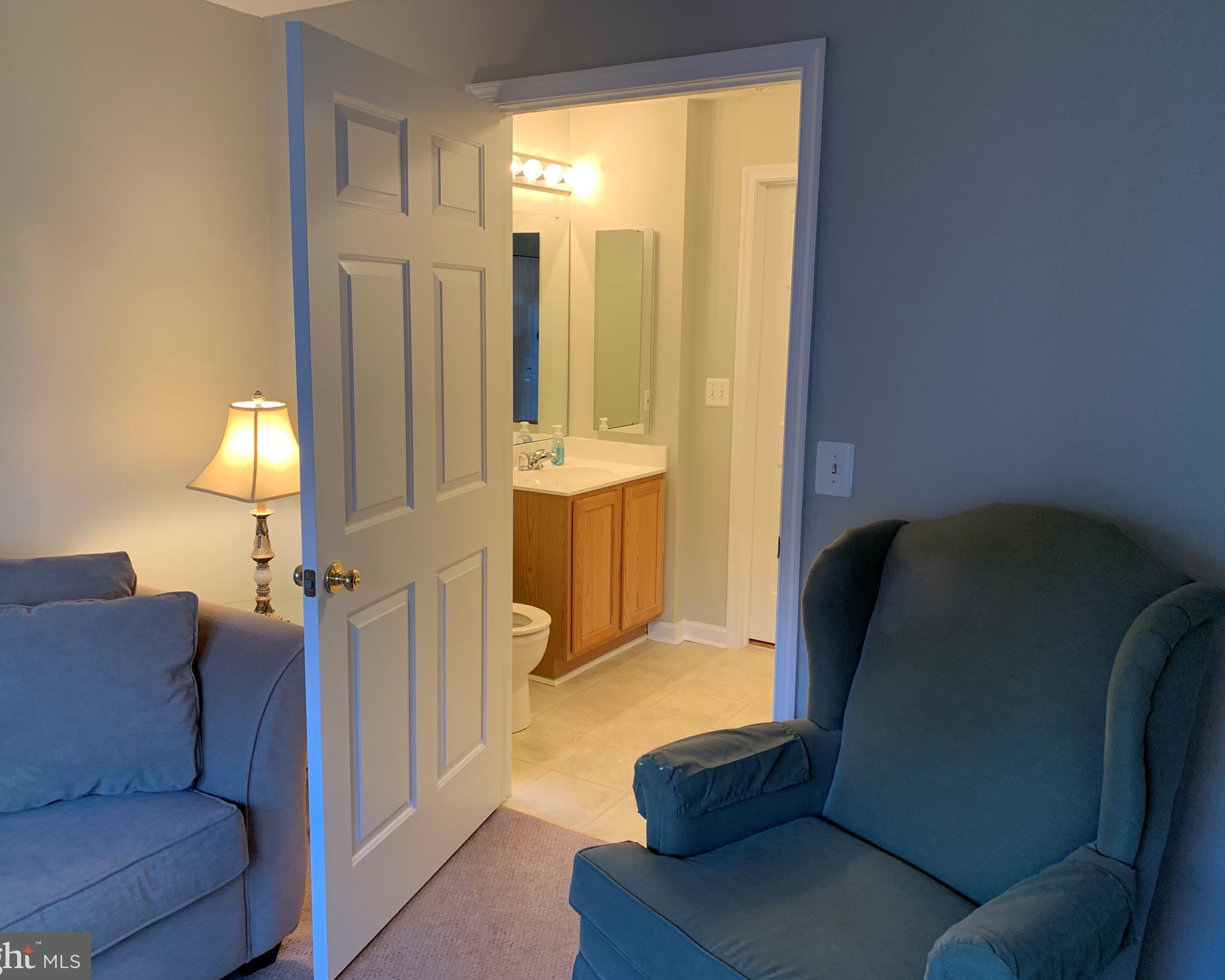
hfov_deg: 62.2
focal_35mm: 28
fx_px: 1015
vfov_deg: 51.5
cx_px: 602
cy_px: 479
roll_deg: -0.1
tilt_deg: -7.7
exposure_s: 1/60
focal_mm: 4.25
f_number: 1.8
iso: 125
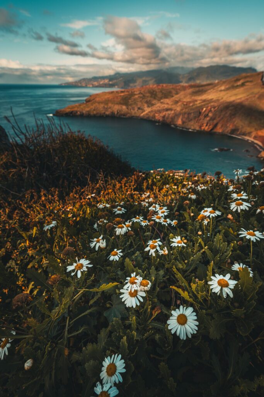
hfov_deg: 73.8
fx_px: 176
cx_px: 132
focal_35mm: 16
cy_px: 198
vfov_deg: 96.7
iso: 100
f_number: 8
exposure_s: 1/250
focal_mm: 16
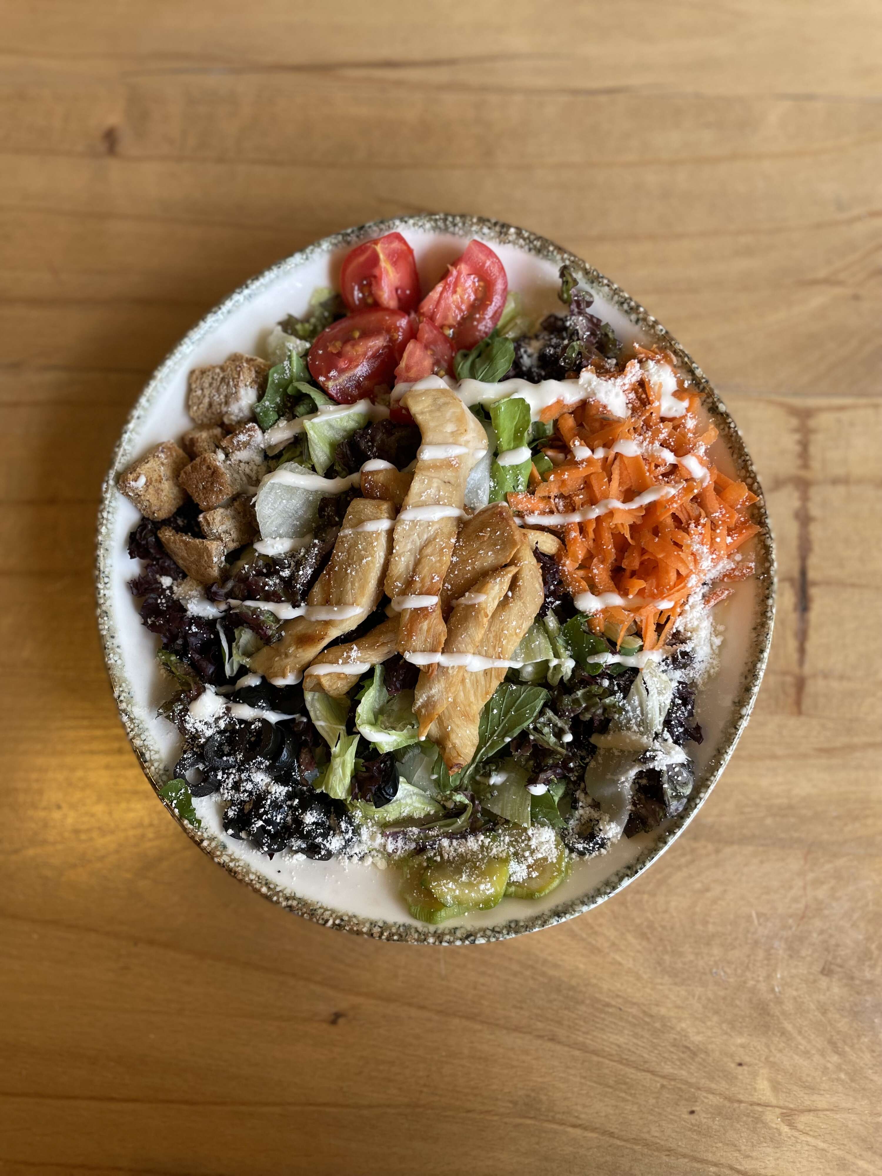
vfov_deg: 67.3
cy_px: 588
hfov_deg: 53.1
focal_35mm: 26
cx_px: 441
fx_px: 883
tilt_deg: -81.5
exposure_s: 1/121
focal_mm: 4.2
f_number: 1.6
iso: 80
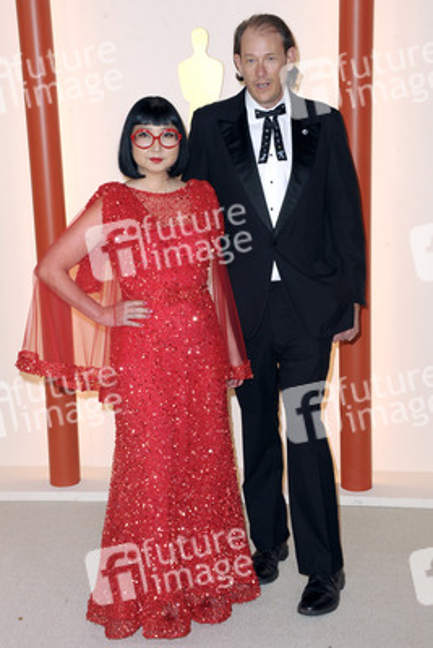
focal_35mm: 56
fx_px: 1009
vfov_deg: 35.6
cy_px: 324
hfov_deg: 24.2
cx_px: 216
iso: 1600
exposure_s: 1/200
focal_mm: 56
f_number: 7.1
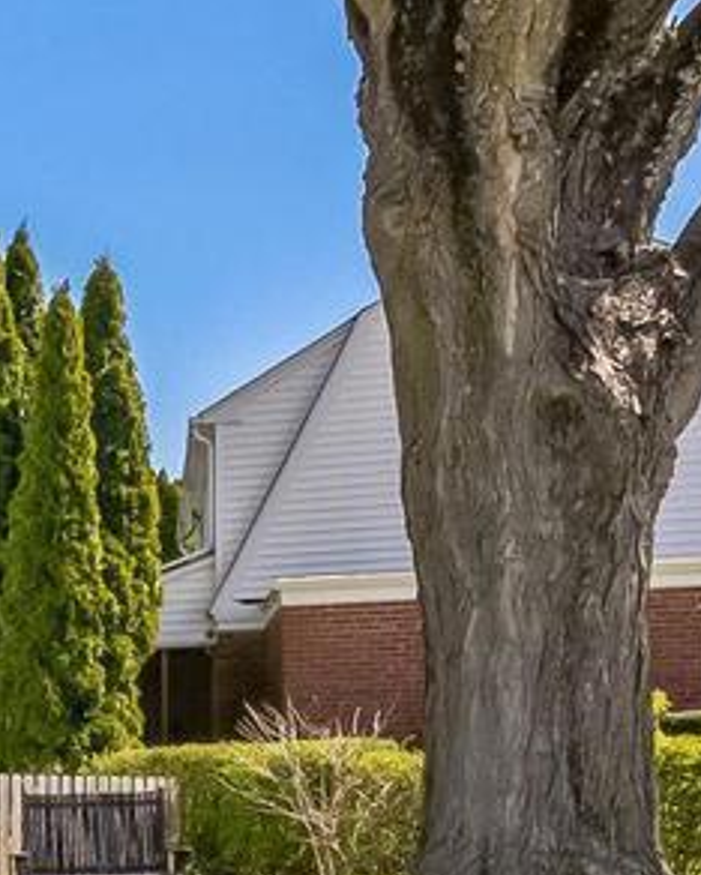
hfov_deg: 15.4
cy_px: 659
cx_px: -773
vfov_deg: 24.7
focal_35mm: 76
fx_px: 1977
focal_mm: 16.5
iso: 100
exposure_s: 1/160
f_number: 8
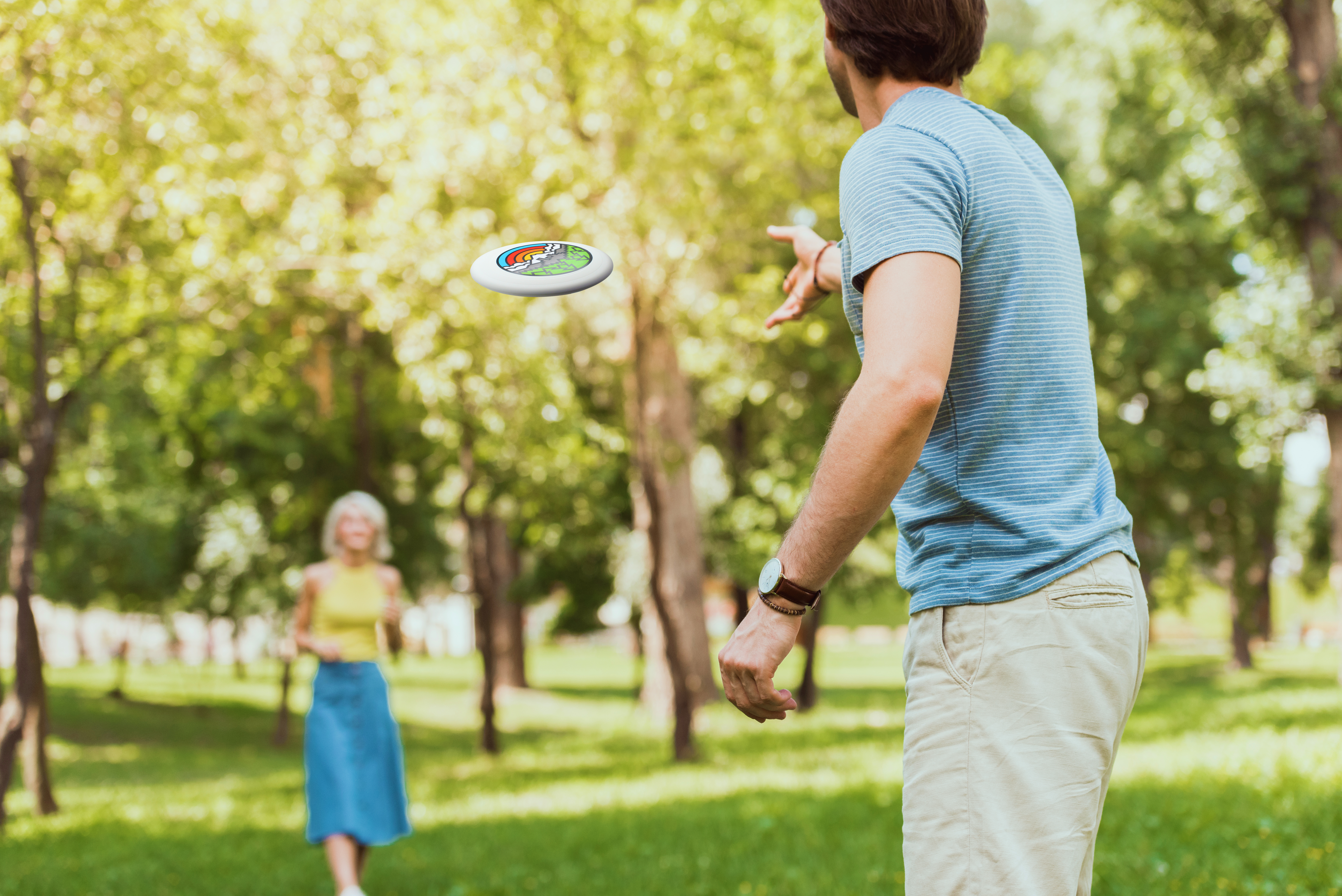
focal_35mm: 70
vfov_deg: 19.5
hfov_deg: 28.8
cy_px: 448
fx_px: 2610
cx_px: 671
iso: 400
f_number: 3.5
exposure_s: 1/1000
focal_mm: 70
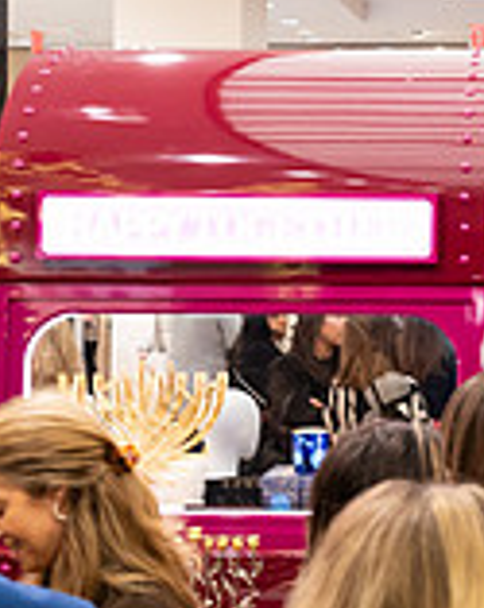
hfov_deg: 16.4
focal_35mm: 89
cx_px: 596
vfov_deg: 21.3
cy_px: 147
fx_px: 1598
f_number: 3.2
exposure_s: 1/160
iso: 1250
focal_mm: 24
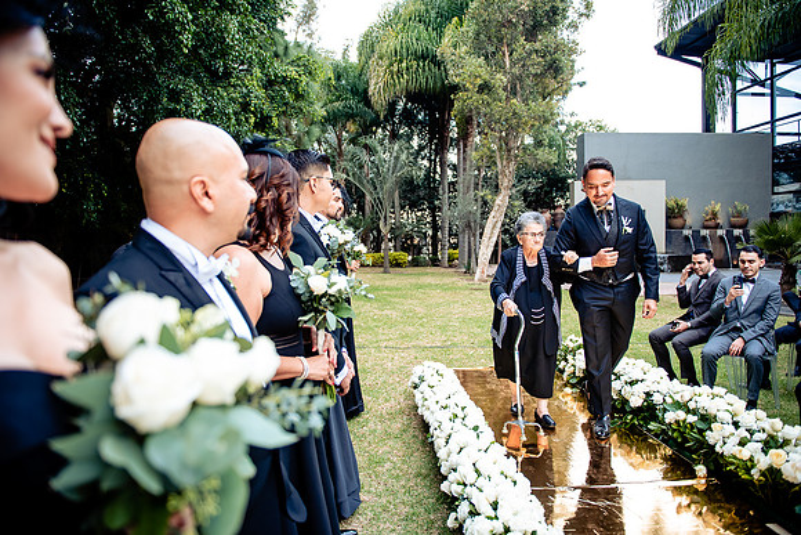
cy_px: 268
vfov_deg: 53.2
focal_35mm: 24
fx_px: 534
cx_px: 400
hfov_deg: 73.7
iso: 320
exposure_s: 1/160
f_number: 2.8
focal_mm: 24
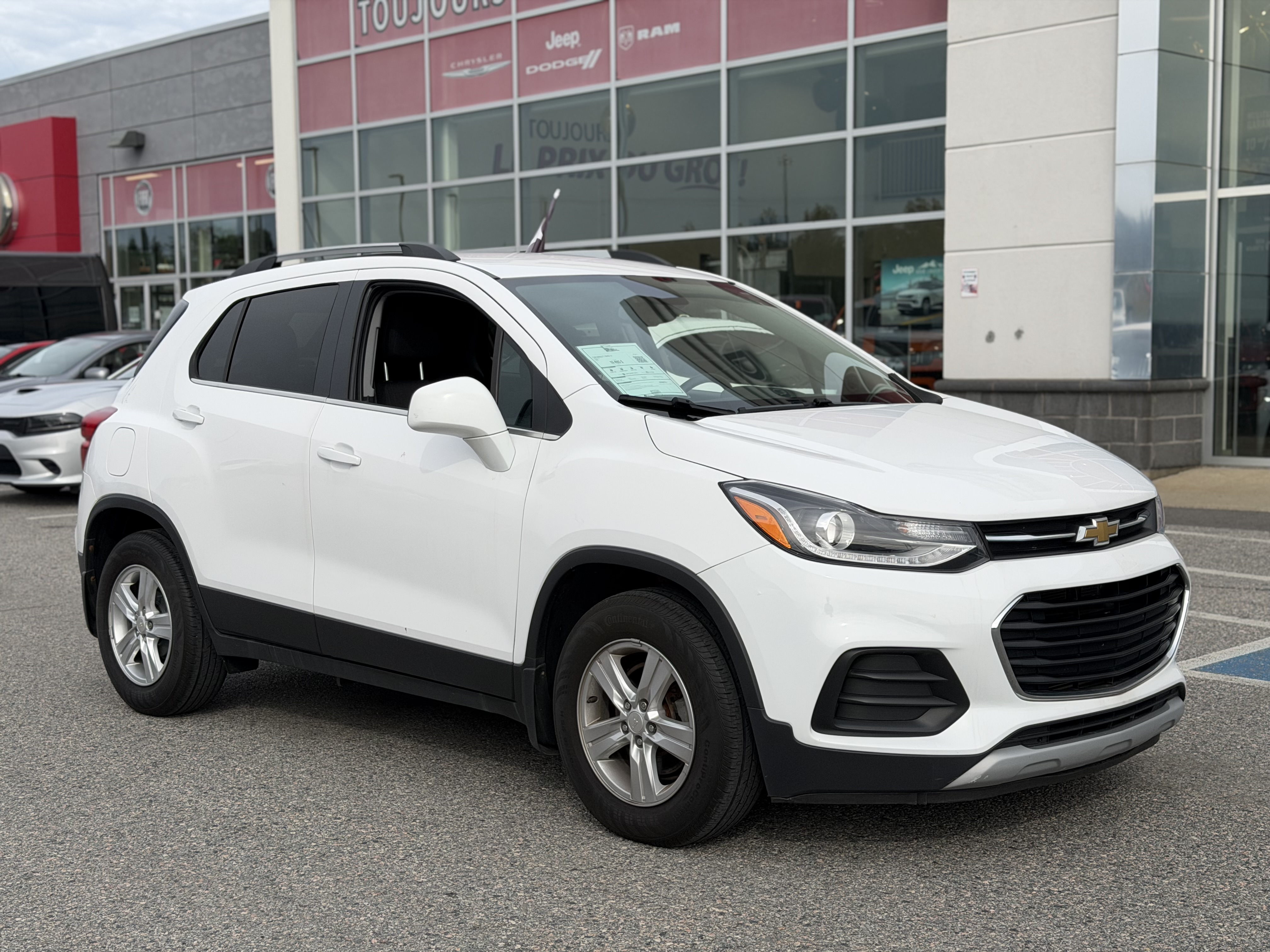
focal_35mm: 48
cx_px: 635
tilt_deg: -4.4
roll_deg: -0.4
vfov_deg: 30.3
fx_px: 1761
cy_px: 476
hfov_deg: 39.7
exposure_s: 1/4587
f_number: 1.78
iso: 64
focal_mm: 6.76
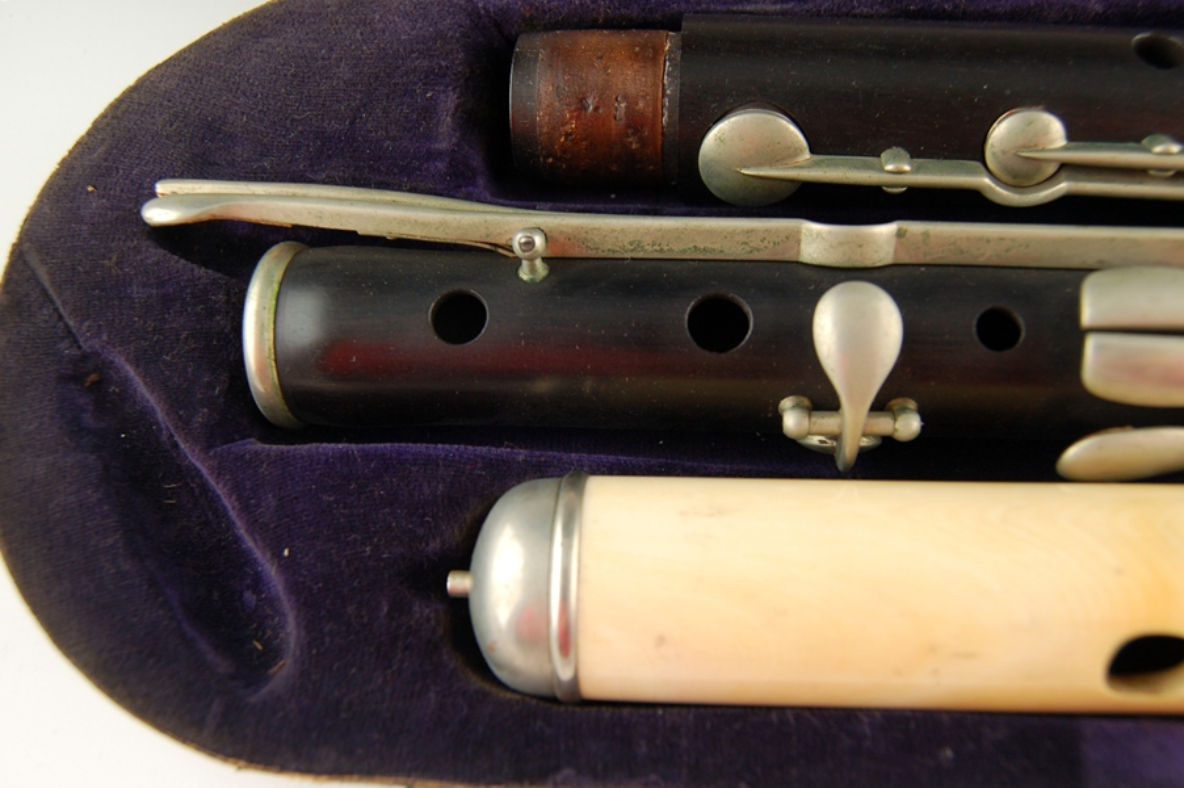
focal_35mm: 30
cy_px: 394
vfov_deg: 43.5
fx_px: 986
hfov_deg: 62.0
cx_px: 592
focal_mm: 20
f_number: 5
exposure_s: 1/100
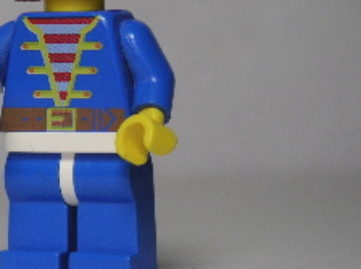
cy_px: 63
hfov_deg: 9.4
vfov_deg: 7.0
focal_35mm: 211
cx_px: 62
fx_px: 2196
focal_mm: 17.1
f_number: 3.6
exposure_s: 1/111
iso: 80
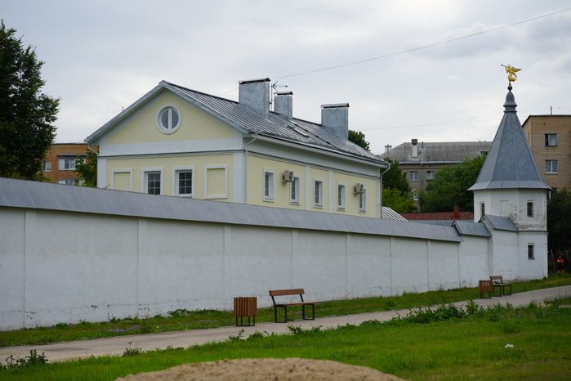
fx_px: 1110
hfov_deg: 28.8
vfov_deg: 19.5
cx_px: 286
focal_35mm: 70
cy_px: 190
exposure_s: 1/125
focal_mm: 70
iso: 100
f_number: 9
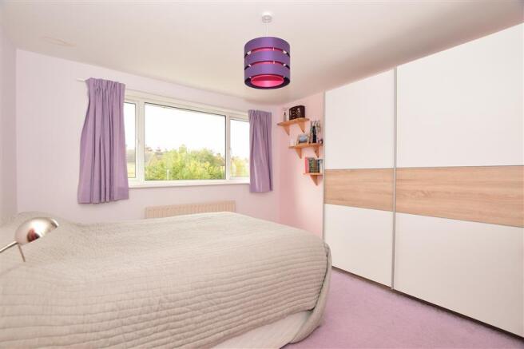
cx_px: 262
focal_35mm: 15
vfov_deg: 77.3
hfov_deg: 100.4
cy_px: 174
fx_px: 218
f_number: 6.3
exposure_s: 1/80
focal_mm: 10
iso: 400
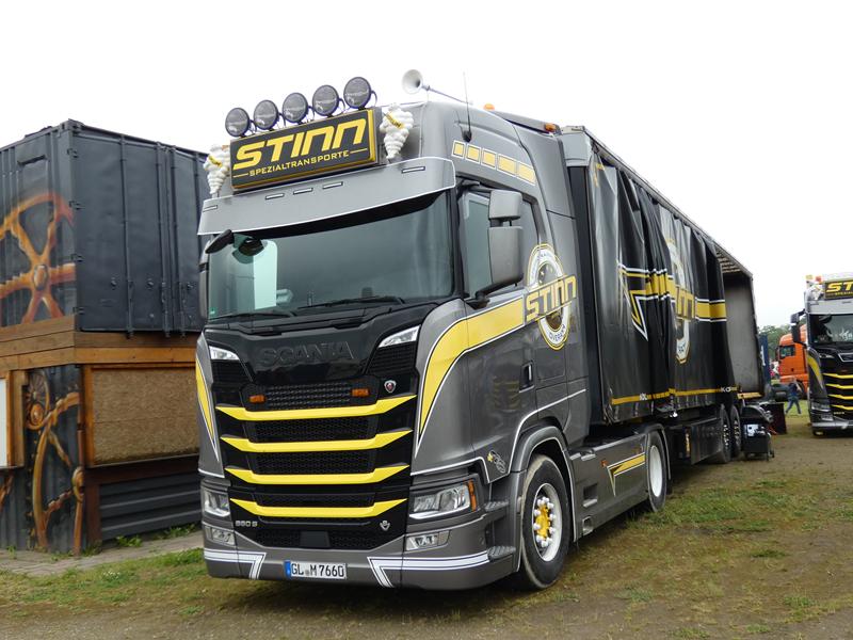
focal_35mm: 35
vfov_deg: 40.7
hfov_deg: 52.6
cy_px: 320
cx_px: 426
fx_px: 862
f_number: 3.4
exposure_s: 1/400
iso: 80
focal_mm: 6.2
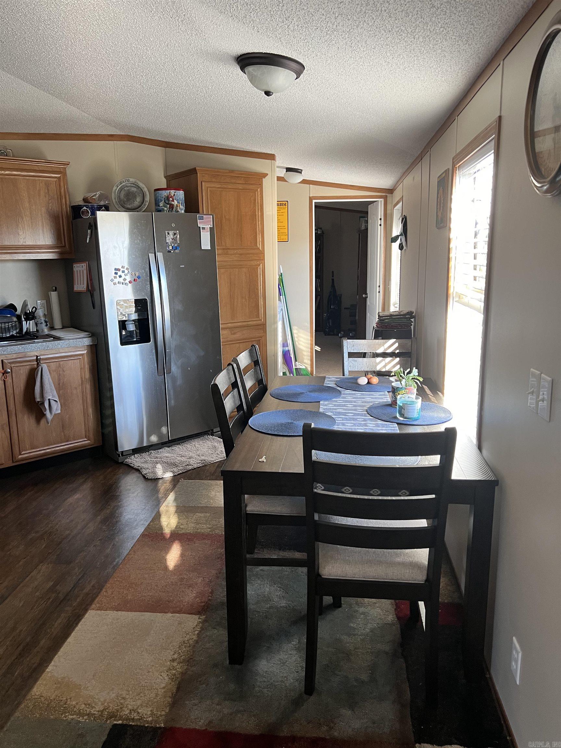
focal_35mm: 26
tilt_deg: -12.1
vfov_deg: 67.3
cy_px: 374
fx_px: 562
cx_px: 280
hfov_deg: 53.1
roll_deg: +0.0
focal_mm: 5.7
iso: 125
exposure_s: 1/94
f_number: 1.5
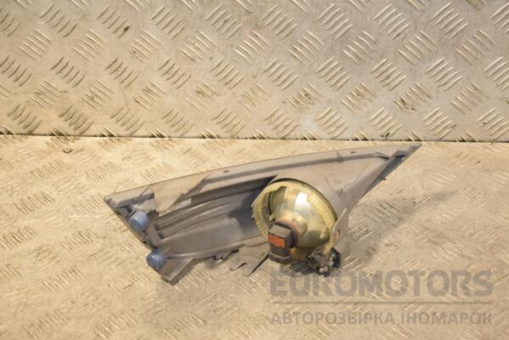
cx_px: 254
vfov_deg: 20.2
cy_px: 170
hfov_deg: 29.9
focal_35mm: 68
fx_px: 954
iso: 800
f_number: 5.6
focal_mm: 45
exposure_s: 1/200
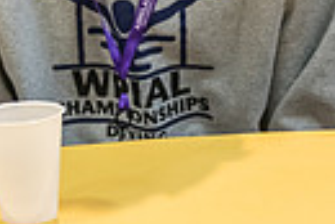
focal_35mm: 268
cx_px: -82
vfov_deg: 5.1
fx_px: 2497
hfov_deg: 7.6
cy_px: -176
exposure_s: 1/125
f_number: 3.2
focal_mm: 60
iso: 2500
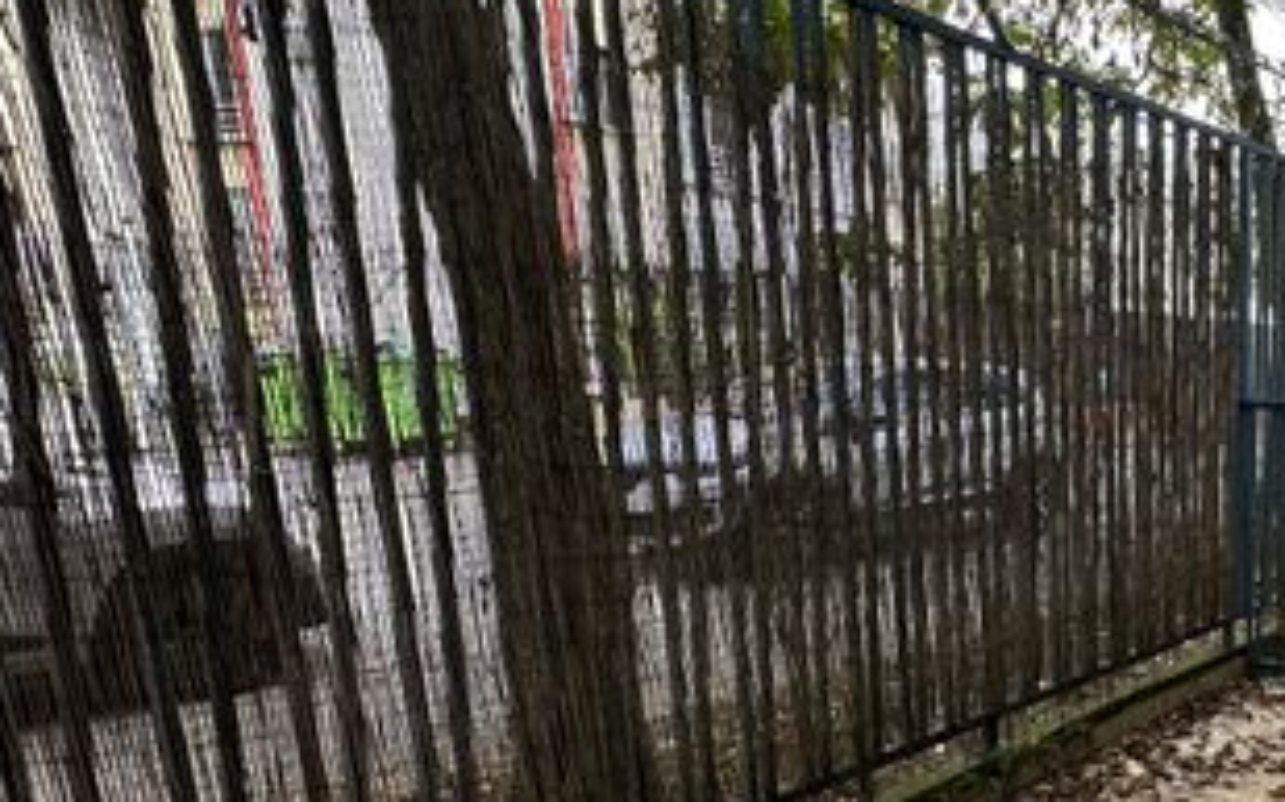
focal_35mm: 32
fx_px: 1120
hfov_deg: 50.2
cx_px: 1241
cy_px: 586
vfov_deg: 38.5
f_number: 2.2
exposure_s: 1/133
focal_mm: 2.22
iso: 40
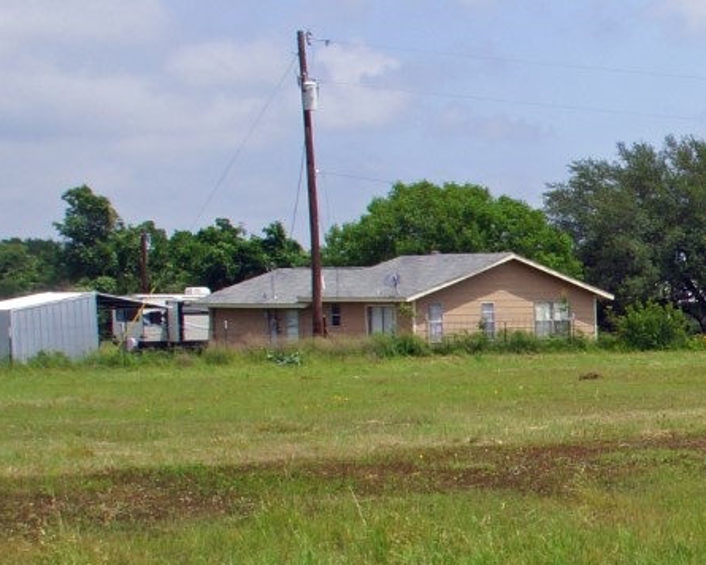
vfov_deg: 15.8
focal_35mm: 97
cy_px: 410
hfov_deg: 17.3
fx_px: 2030
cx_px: 1136
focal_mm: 15
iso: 100
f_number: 13
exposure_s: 1/200
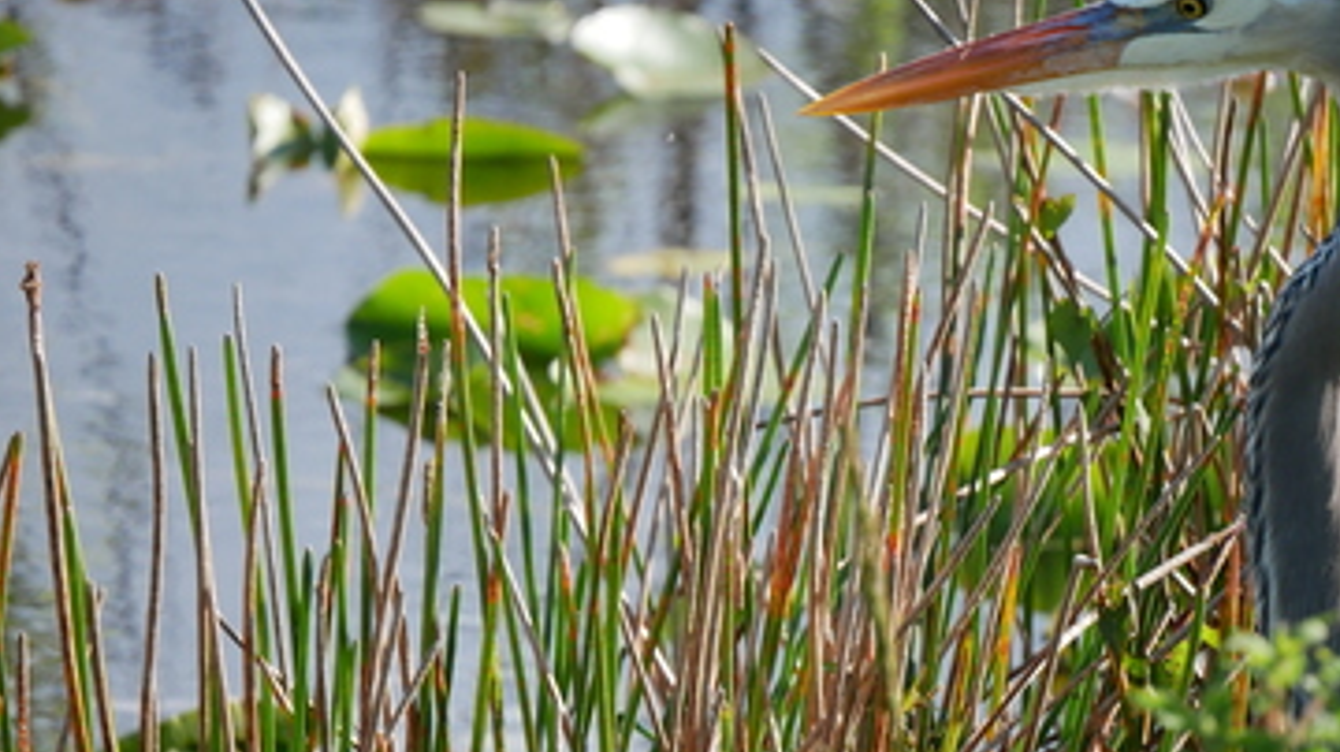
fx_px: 18075
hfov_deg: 4.2
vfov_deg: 2.4
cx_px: 845
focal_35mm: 509
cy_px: 369
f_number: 5.6
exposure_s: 1/400
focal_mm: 150
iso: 200
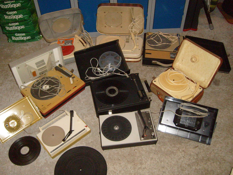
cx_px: 116
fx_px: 236
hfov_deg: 52.6
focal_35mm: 35
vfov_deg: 40.7
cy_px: 88
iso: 400
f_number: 2.8
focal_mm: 5.8
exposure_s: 1/45
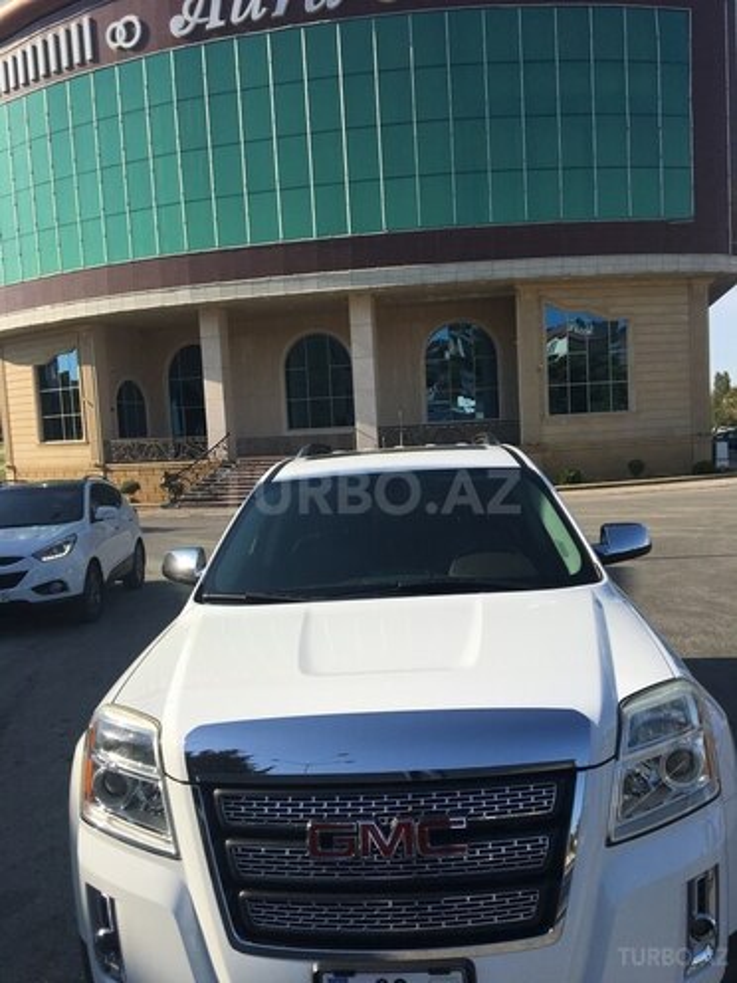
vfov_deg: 61.7
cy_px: 492
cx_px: 368
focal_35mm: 29
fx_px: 823
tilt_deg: -5.0
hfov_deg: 48.2
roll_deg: +2.7
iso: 25
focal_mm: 4.15
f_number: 2.2
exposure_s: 1/1972
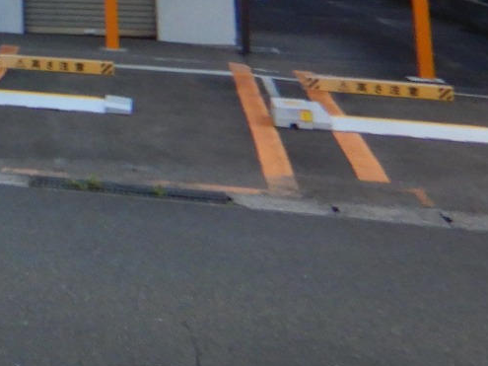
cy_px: -358
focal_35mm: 97
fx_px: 1367
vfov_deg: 13.2
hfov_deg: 17.1
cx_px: -358
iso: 280
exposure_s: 1/30
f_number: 2.8
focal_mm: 4.3
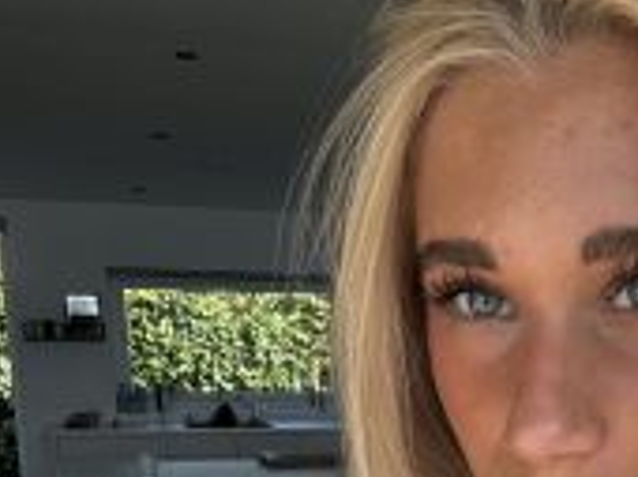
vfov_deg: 21.5
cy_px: 629
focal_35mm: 61
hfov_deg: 30.7
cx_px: 540
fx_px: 1123
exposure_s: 1/121
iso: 25
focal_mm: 2.69
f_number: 1.9
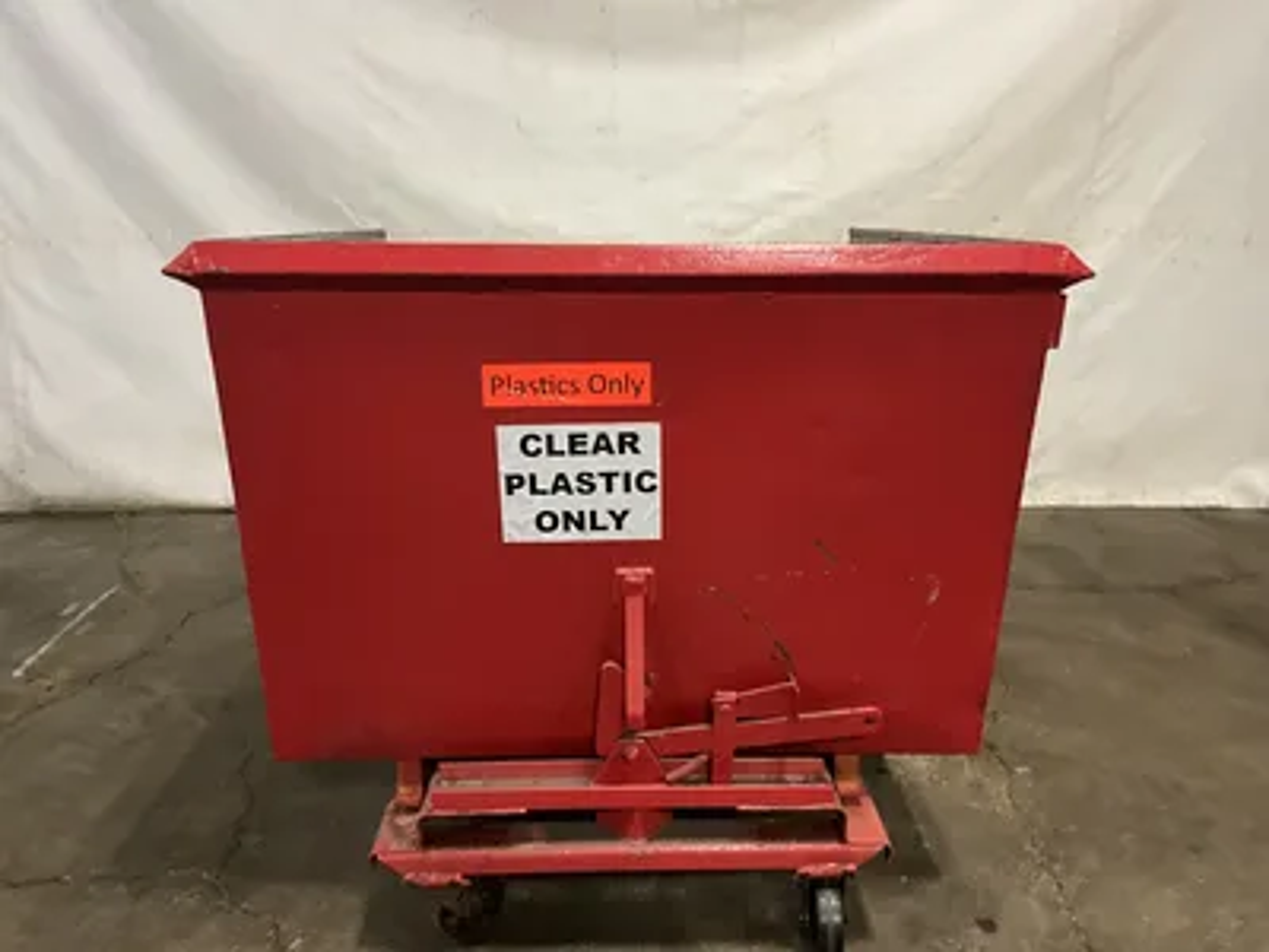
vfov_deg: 48.2
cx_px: 634
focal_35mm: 29
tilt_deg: -16.7
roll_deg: +0.5
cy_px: 476
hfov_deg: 61.7
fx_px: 1063
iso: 320
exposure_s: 1/48
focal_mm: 3
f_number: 1.8
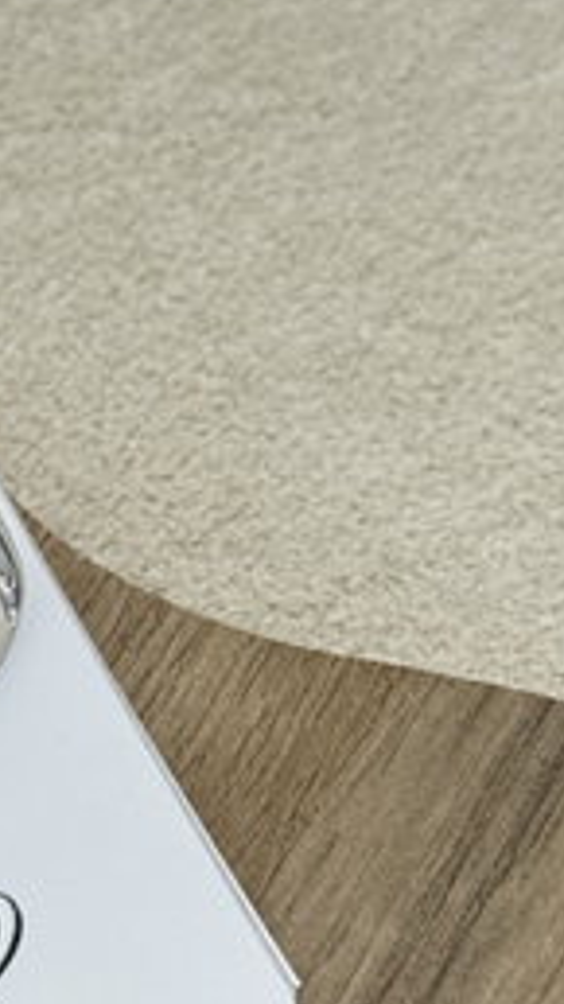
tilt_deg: -51.0
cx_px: -140
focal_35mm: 108
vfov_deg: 19.8
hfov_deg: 11.0
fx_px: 2873
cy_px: 547
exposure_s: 1/100
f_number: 1.78
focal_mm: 6.76
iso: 125
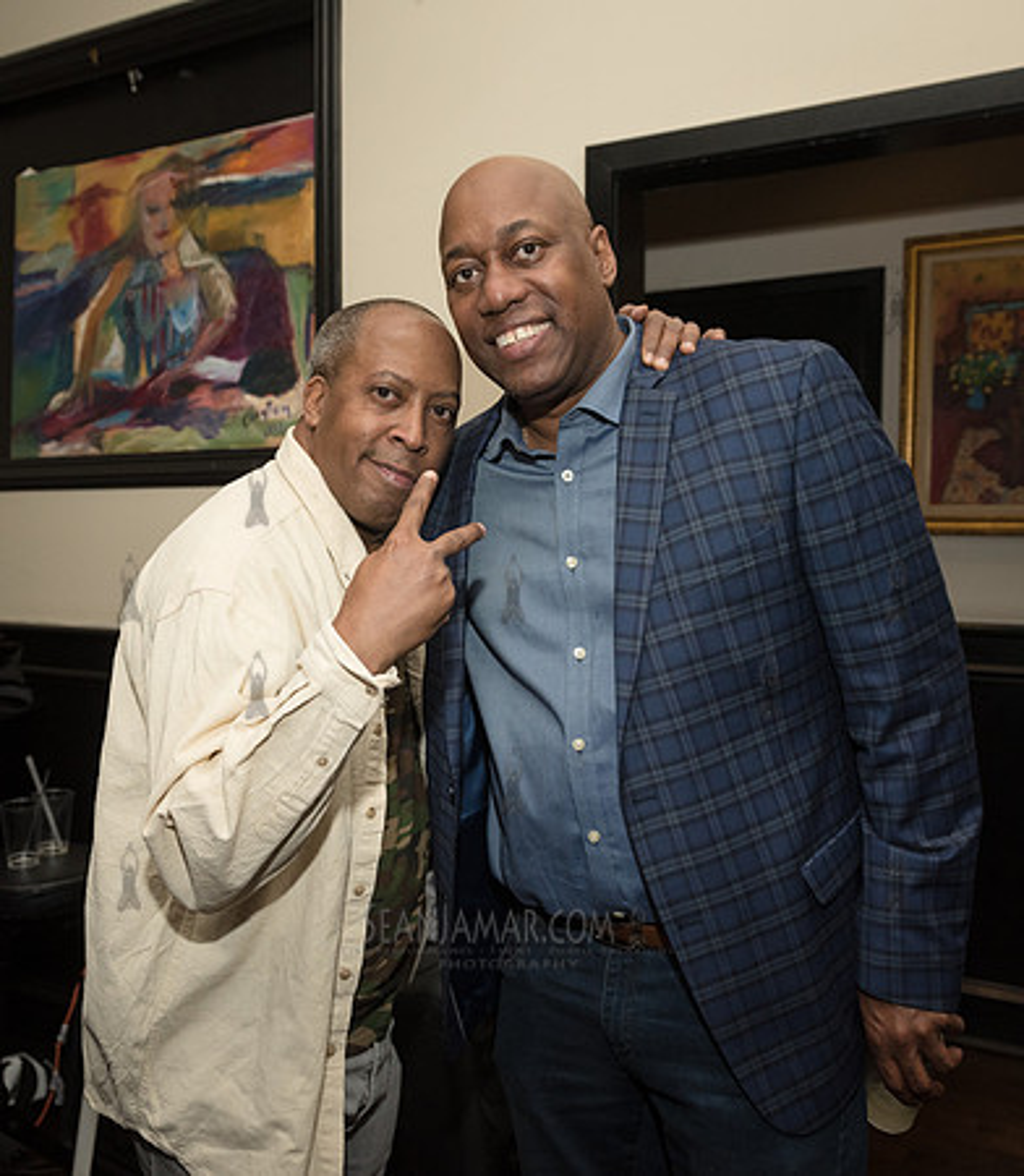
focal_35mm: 33
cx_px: 484
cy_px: 588
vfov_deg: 53.1
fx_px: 1175
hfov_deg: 47.1
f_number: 4.5
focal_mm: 24
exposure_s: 1/250
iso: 1600
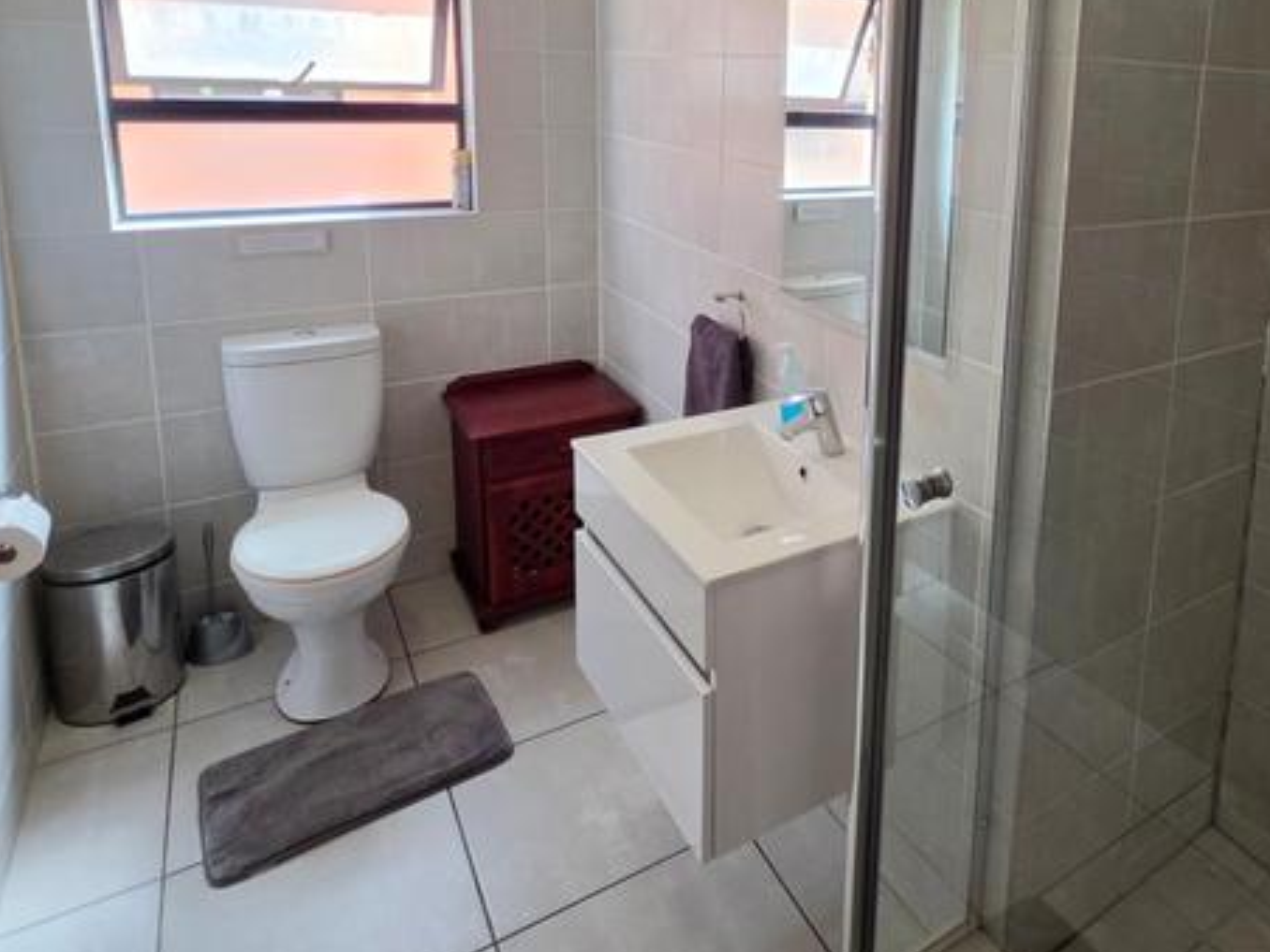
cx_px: 896
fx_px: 844
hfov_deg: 70.6
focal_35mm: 23
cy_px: 242
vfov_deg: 56.1
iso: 160
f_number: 1.9
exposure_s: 1/100
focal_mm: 2.2
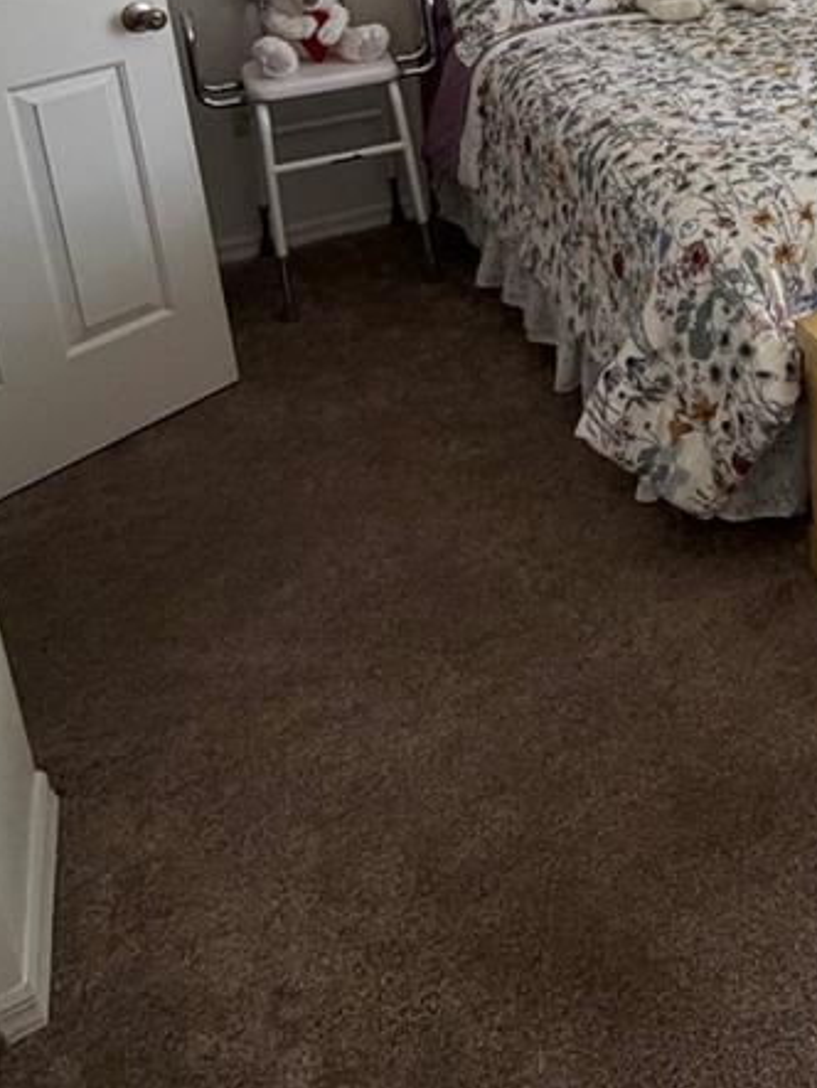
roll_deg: -0.1
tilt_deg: -13.8
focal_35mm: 38
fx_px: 1195
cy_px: 7
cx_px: 1016
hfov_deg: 30.9
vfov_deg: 42.5
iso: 80
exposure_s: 1/121
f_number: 2.2
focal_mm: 2.22
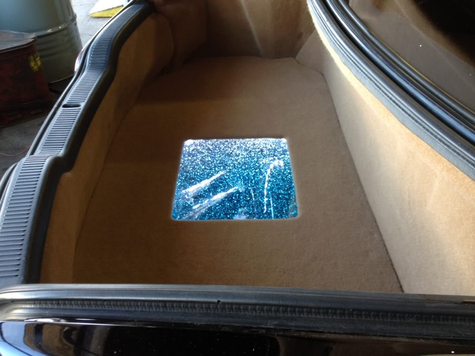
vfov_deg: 40.7
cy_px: 178
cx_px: 238
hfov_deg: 52.6
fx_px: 480
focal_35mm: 35
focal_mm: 4.3
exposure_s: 1/20
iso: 100
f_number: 2.4
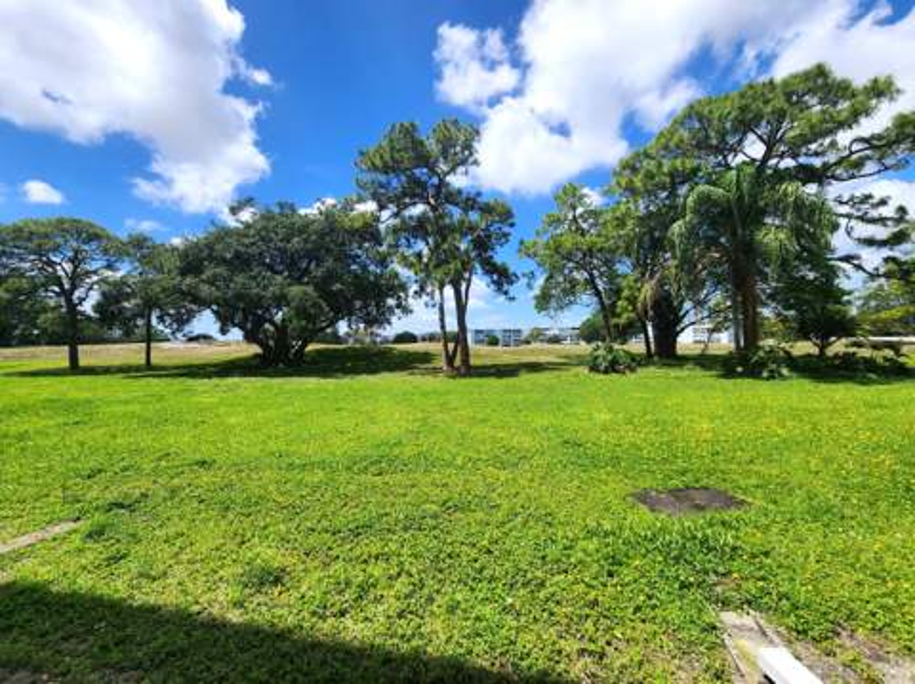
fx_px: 343
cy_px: 342
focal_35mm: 13
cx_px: 458
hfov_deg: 106.2
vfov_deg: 89.8
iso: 50
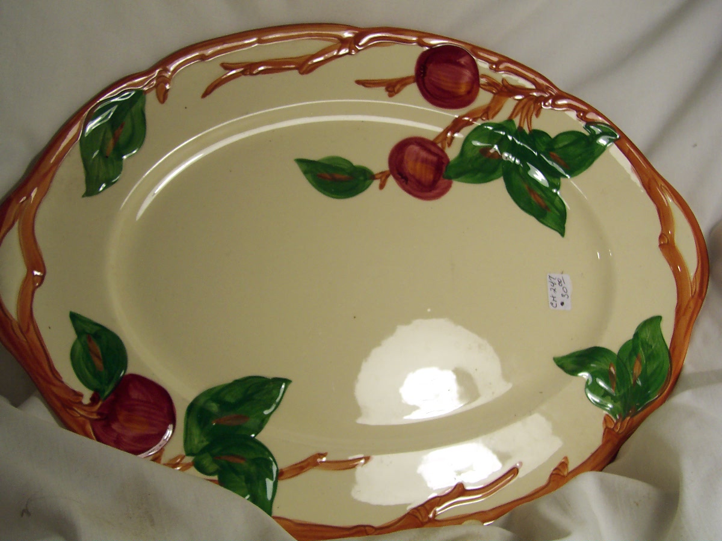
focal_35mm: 37
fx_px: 772
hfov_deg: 50.1
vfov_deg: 38.7
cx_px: 361
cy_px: 270
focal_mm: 5.6
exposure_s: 1/180
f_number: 2.8
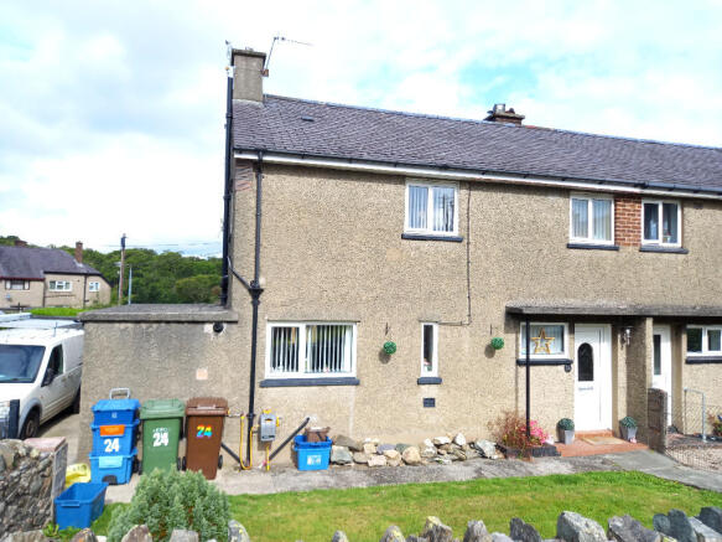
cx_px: 361
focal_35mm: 25
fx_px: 521
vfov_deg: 54.9
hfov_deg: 69.4
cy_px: 271
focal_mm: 4.6
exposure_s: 1/279
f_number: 2
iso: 25
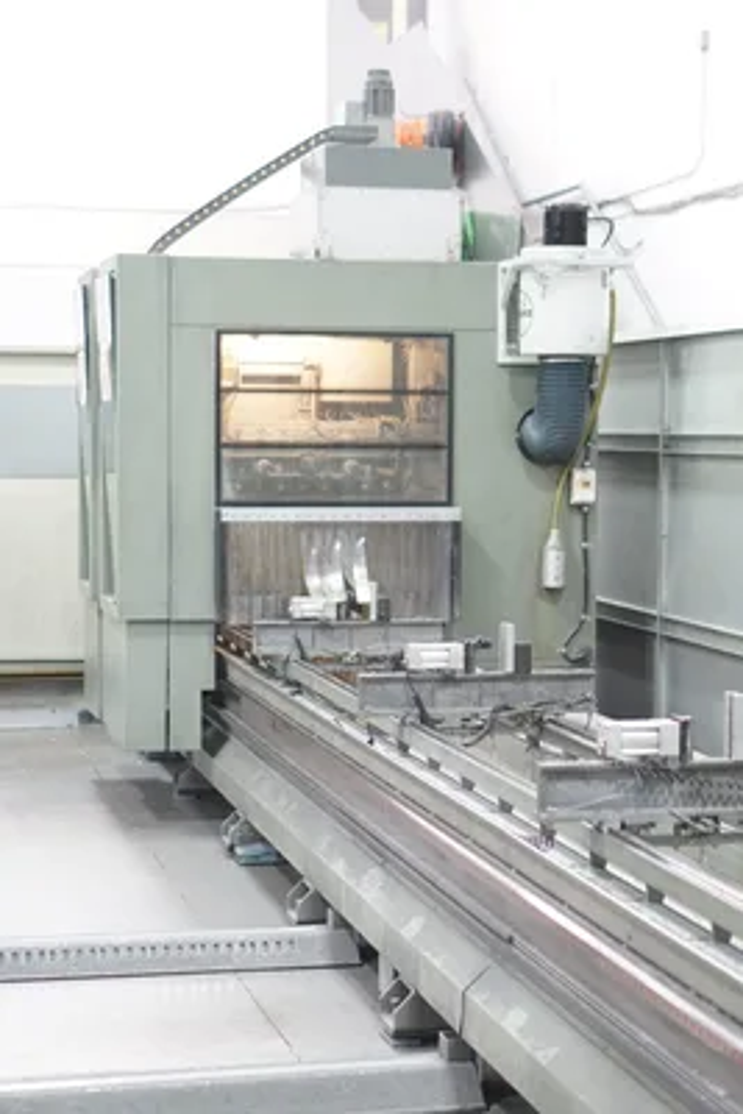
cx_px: 372
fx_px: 2320
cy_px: 557
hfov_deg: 18.2
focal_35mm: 75
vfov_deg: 27.0
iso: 1250
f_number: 1.8
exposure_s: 1/80
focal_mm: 50
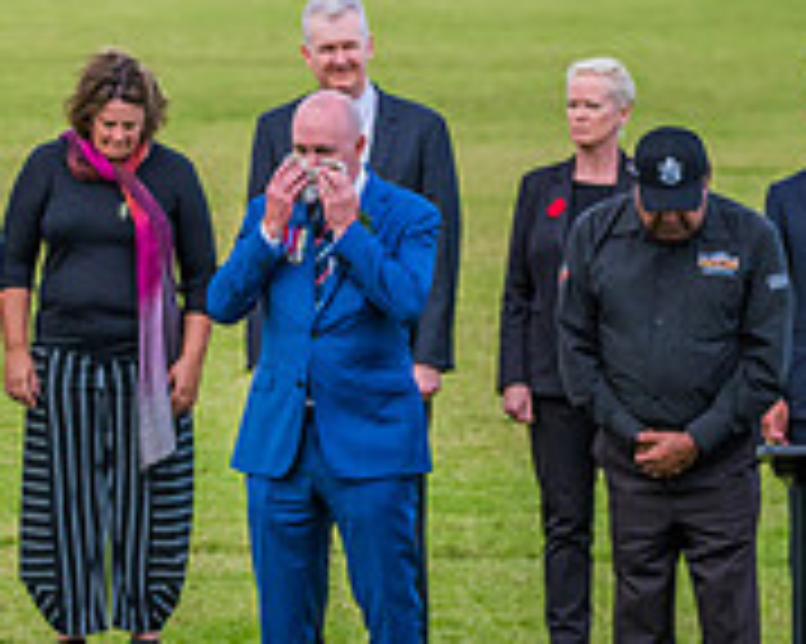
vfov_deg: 3.0
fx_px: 12350
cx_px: 982
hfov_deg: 3.7
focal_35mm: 518
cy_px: 471
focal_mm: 170
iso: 1000
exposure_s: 1/1600
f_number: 5
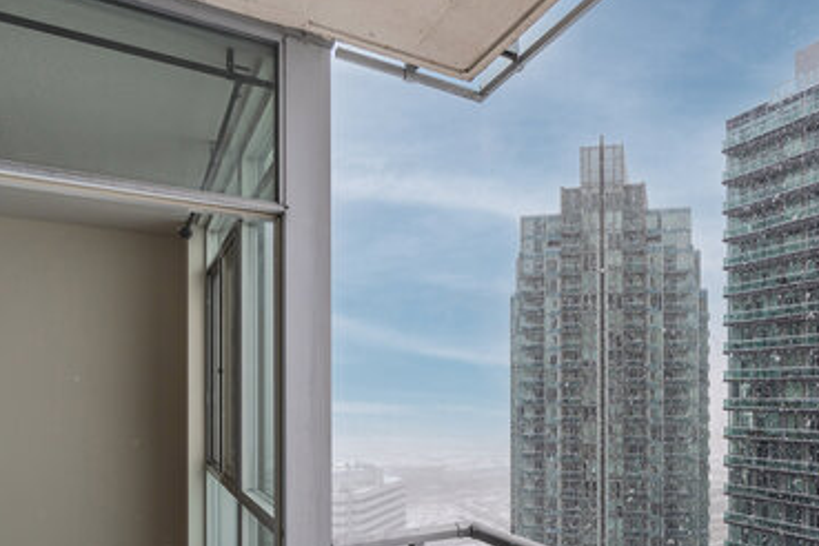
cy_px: 394
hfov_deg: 67.0
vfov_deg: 48.1
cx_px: 562
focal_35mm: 26
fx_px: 591
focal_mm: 10
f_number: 7.1
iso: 200
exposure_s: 1/250
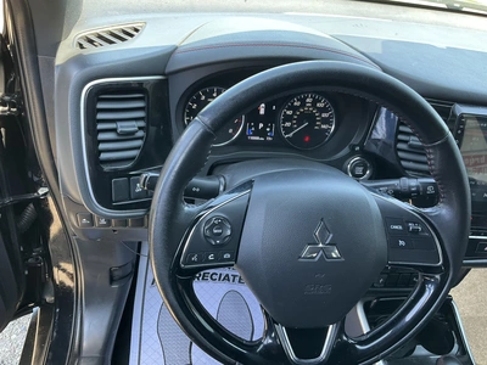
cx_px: 244
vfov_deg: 48.2
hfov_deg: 61.7
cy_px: 182
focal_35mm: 29
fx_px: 408
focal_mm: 3
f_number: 1.8
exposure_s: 1/88
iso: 64
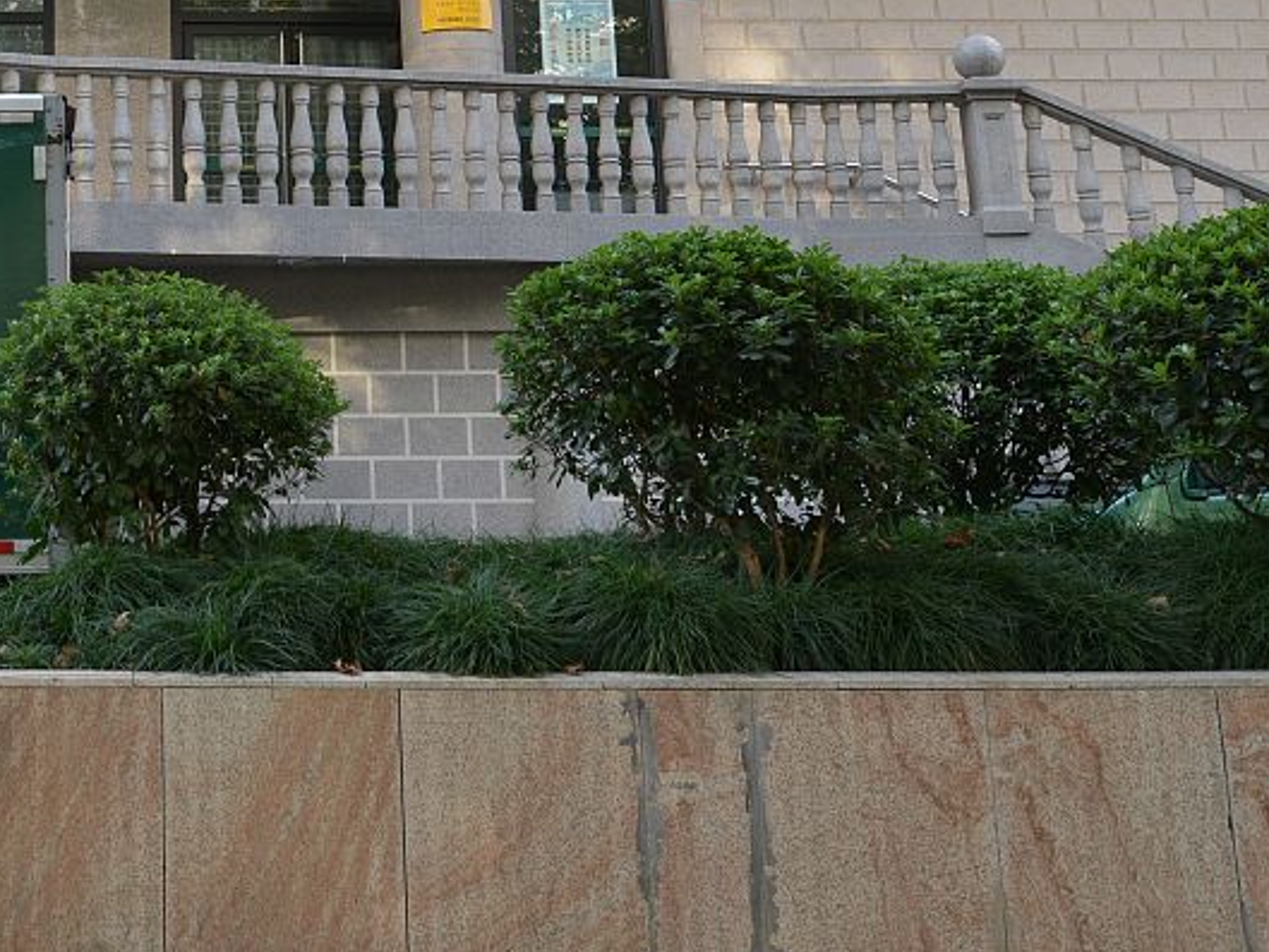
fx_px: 1760
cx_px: 82
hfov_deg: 36.7
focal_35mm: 48
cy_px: 94
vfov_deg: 29.1
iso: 400
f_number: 6.3
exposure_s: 1/100
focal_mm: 22
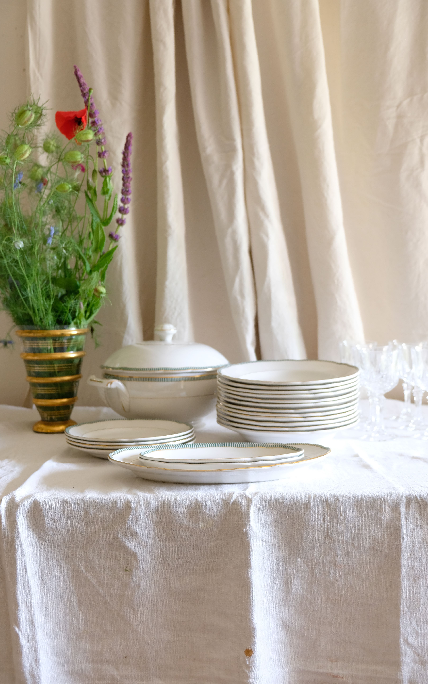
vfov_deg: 49.3
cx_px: 205
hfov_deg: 32.0
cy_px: 342
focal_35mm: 40
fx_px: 746
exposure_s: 1/60
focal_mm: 25.4
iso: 640
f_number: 3.2
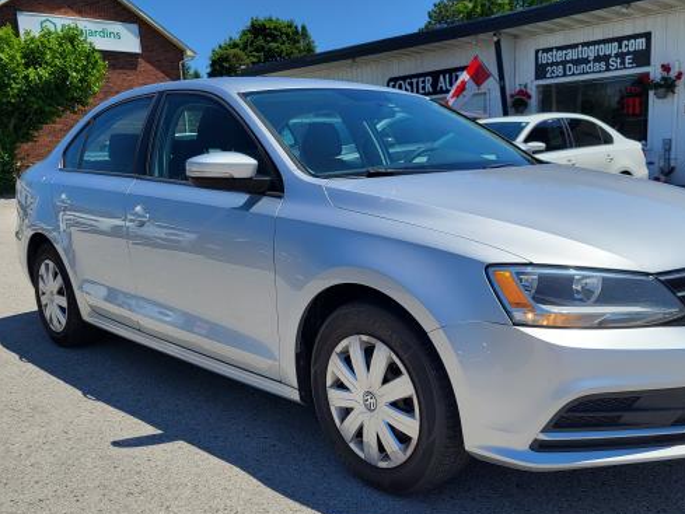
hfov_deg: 53.7
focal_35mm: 34
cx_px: 402
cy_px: 286
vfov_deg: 41.7
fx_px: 673
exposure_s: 1/2969
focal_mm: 5.4
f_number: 1.8
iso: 40
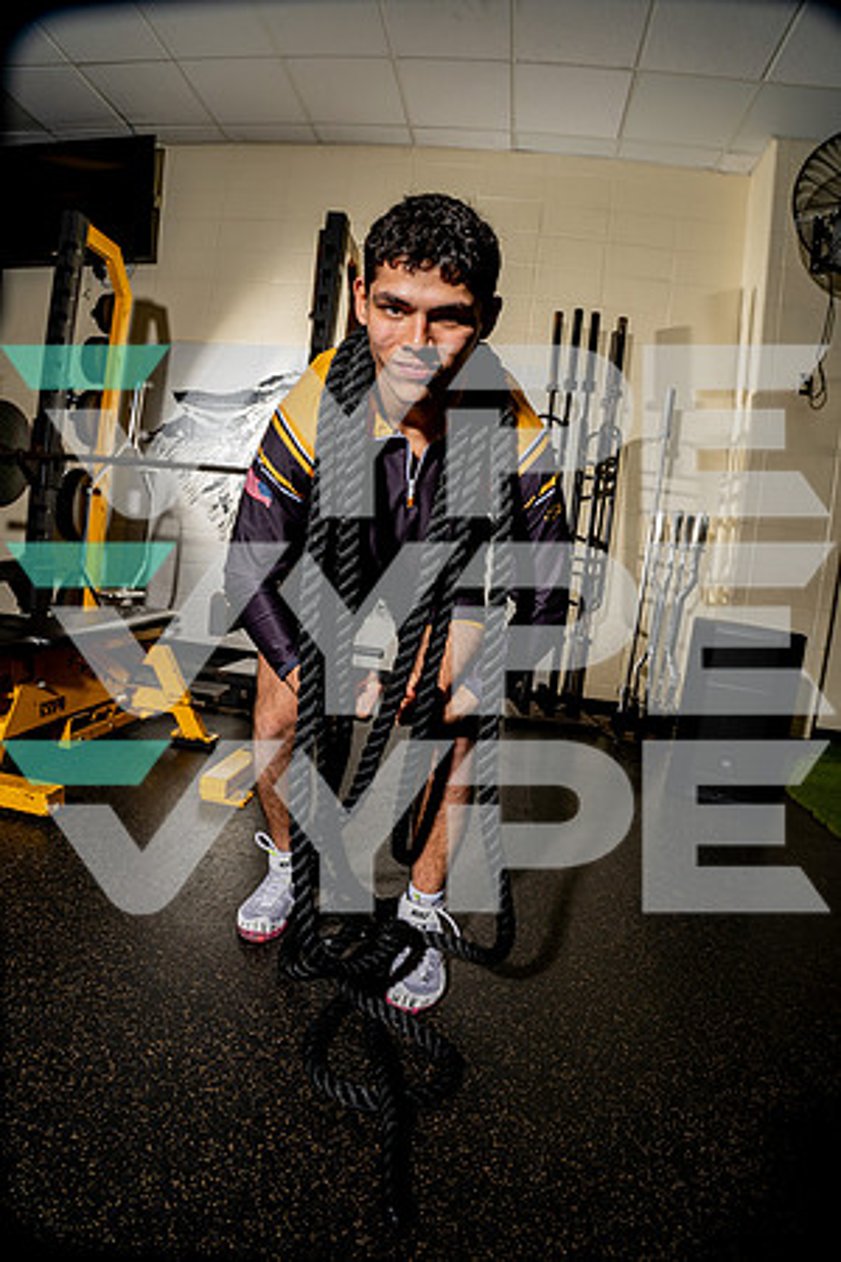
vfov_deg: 84.0
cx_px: 420
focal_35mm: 20
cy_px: 631
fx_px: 701
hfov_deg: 61.9
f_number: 8
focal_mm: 20
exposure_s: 1/200
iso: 100
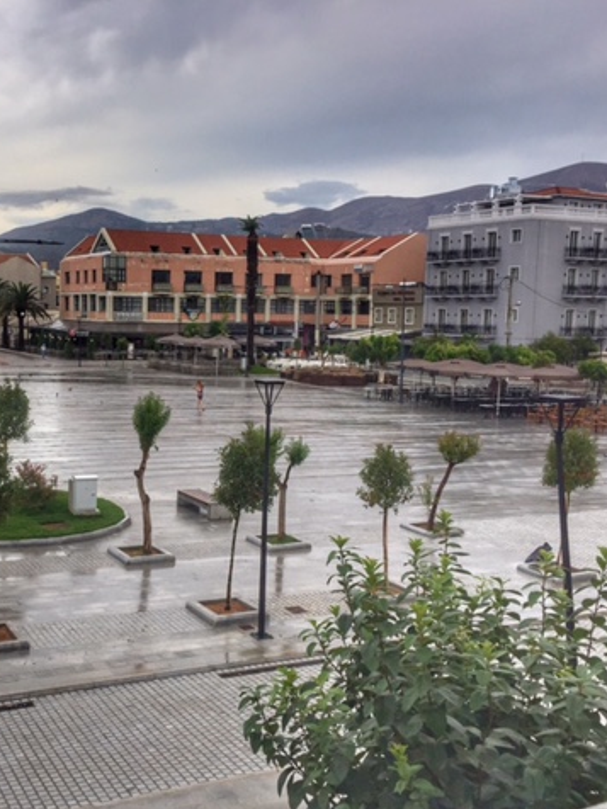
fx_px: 912
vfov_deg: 47.9
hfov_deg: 36.1
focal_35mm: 39
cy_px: 404
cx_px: 165
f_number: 2.2
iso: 32
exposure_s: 1/879
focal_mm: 4.15
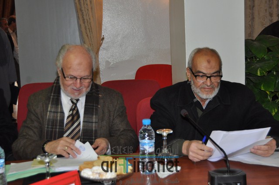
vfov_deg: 23.7
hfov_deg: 35.1
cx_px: 140
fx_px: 441
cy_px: 92
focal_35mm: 57
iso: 800
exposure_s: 1/60
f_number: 4.8
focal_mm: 38
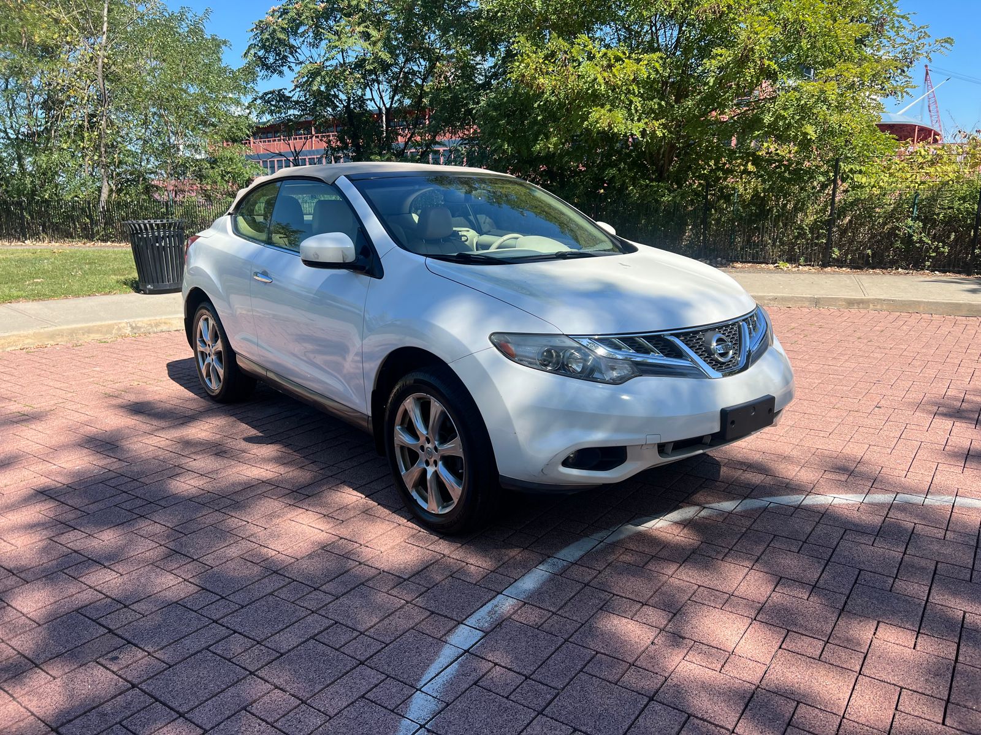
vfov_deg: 53.1
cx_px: 490
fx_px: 737
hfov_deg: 67.3
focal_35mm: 26
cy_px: 368
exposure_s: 1/2208
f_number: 1.5
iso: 50
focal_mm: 5.7
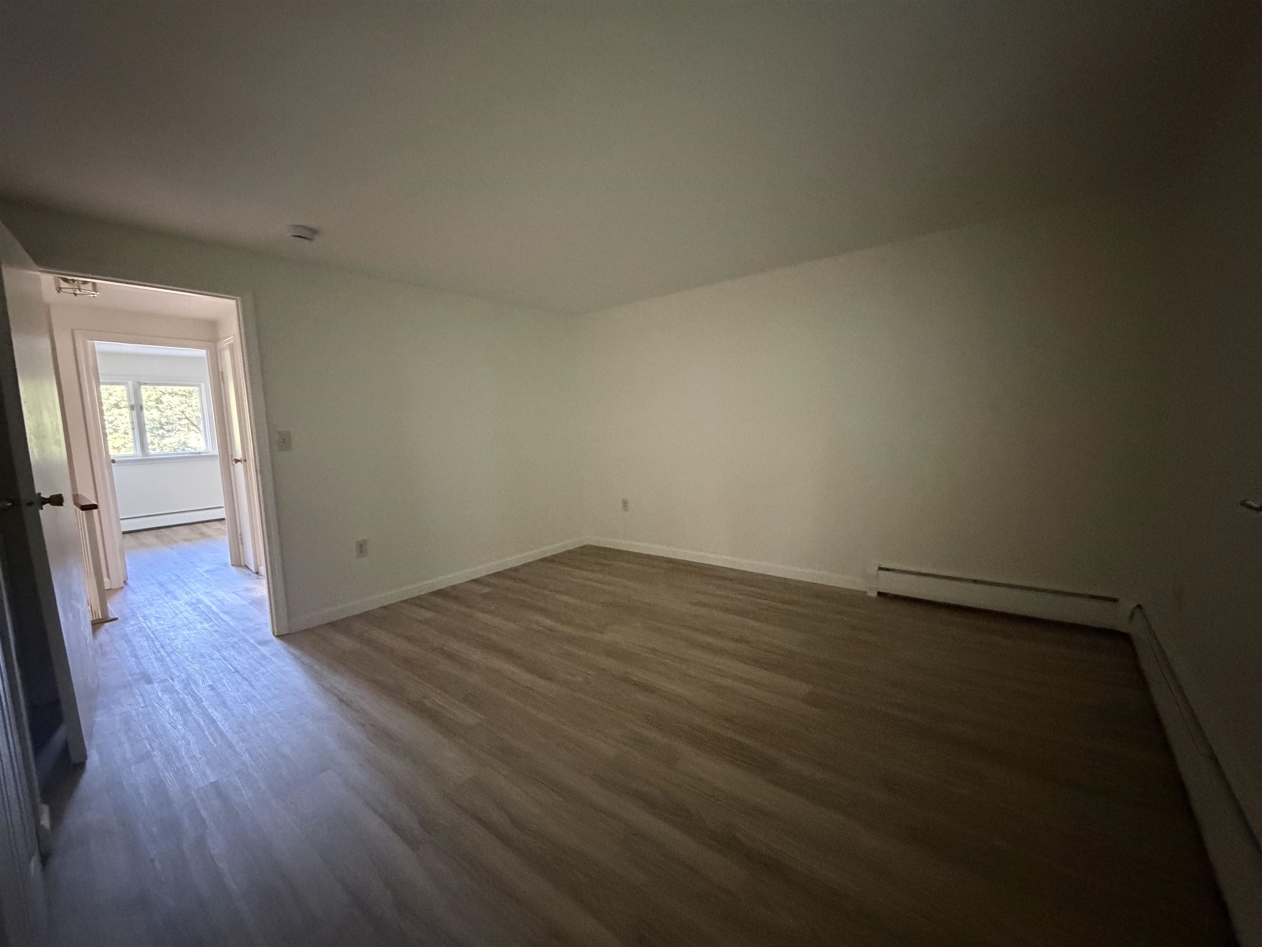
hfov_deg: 102.1
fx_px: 510
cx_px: 631
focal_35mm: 14
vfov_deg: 85.7
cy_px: 474
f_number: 2.2
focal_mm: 2.22
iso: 1600
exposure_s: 1/40
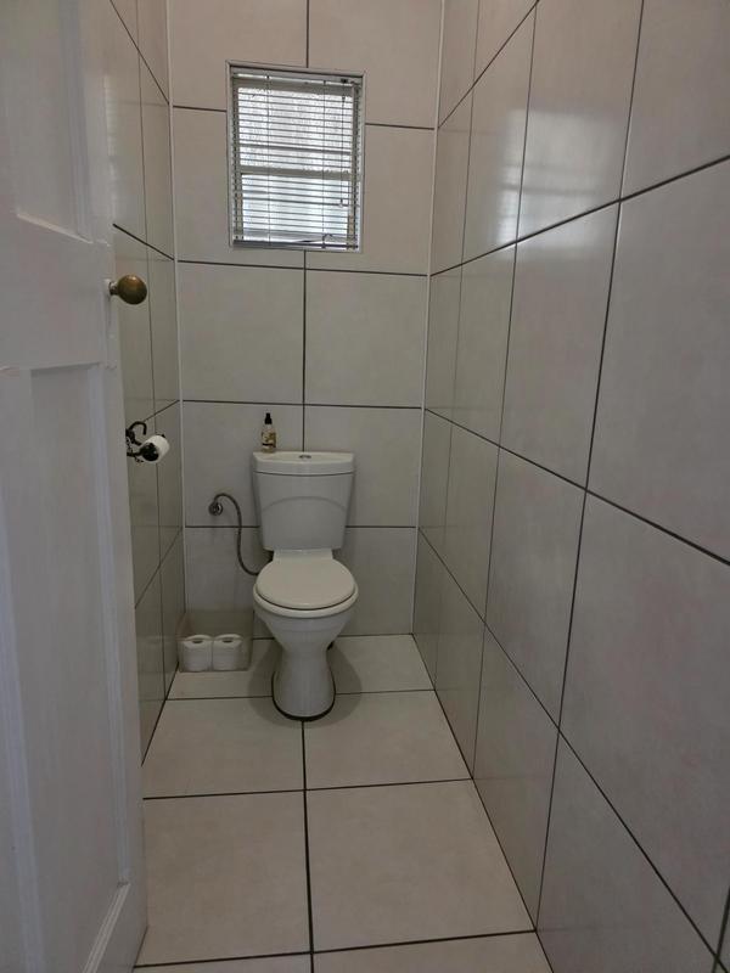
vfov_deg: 73.9
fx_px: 647
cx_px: 365
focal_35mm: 23
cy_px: 486
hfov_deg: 58.9
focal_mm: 6.3
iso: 1250
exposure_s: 1/100
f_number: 1.7
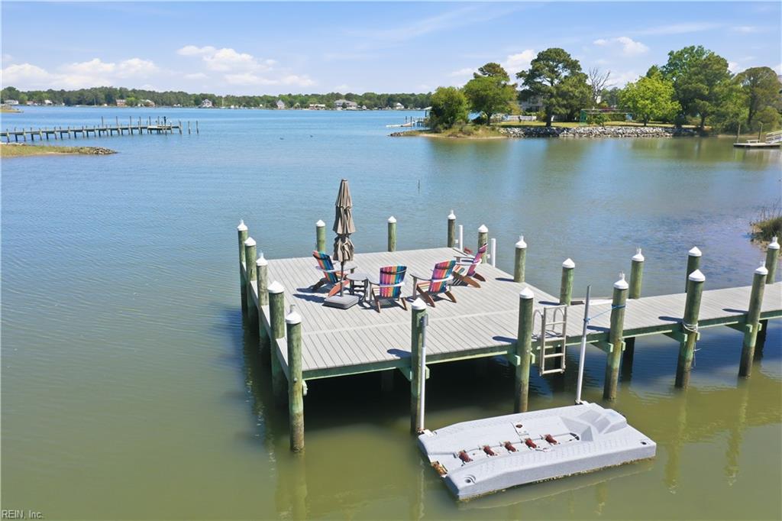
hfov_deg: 65.5
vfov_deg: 46.4
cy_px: 260
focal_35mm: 28
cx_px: 391
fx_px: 608
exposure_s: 1/400
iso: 100
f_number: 5.6
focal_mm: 10.3
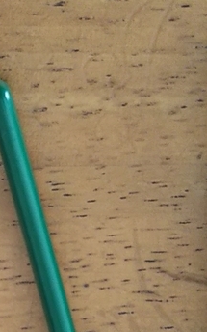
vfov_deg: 18.5
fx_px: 1002
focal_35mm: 111
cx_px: -66
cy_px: 284
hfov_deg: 11.5
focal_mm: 4
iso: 64
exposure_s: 1/30
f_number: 2.2
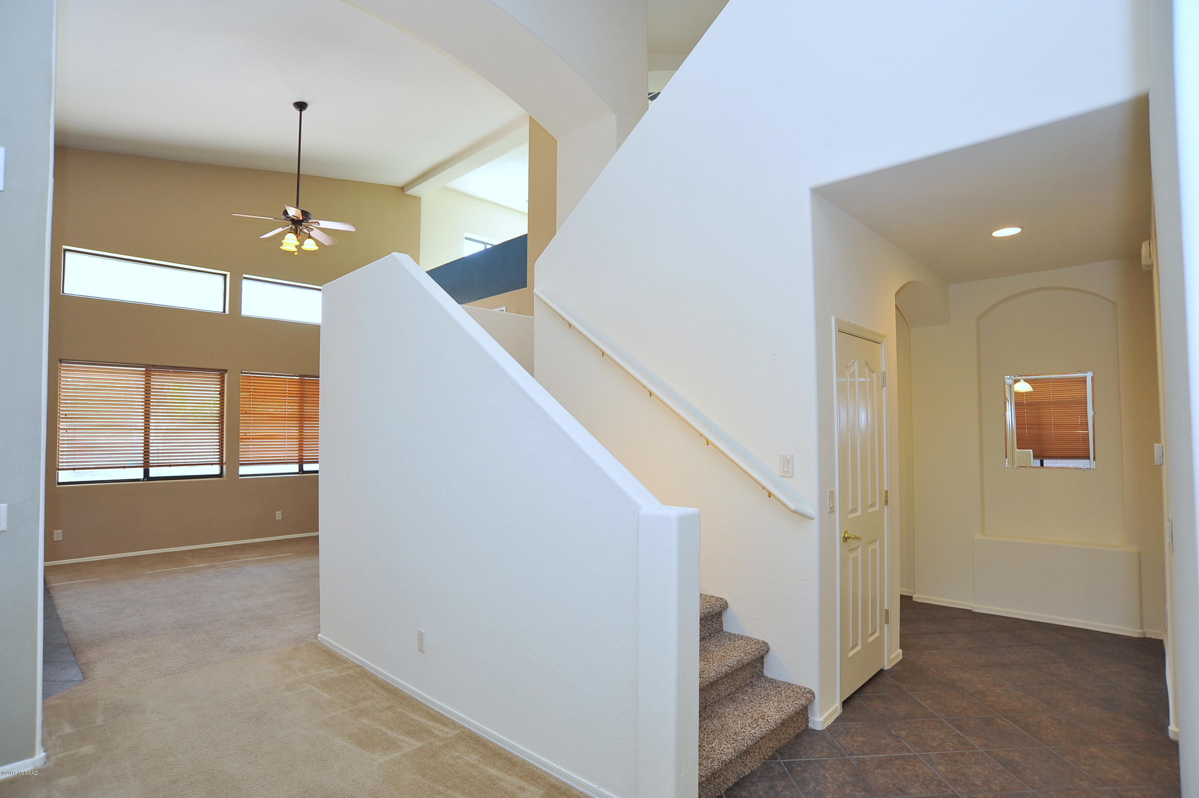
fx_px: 599
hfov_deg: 90.0
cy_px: 399
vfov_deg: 67.3
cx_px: 600
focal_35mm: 18
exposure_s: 1/30
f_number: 6.3
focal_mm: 18
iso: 640
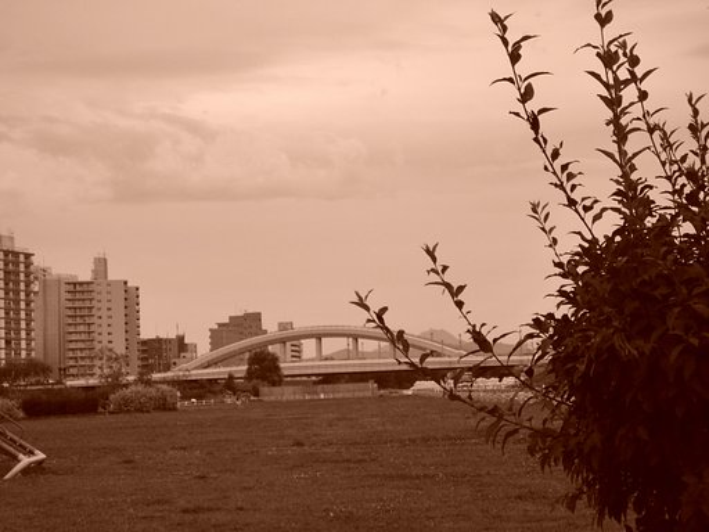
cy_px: 266
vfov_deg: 18.4
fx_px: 1639
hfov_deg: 24.4
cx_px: 354
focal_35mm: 80
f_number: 5.2
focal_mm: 14.1
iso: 250
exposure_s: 1/60
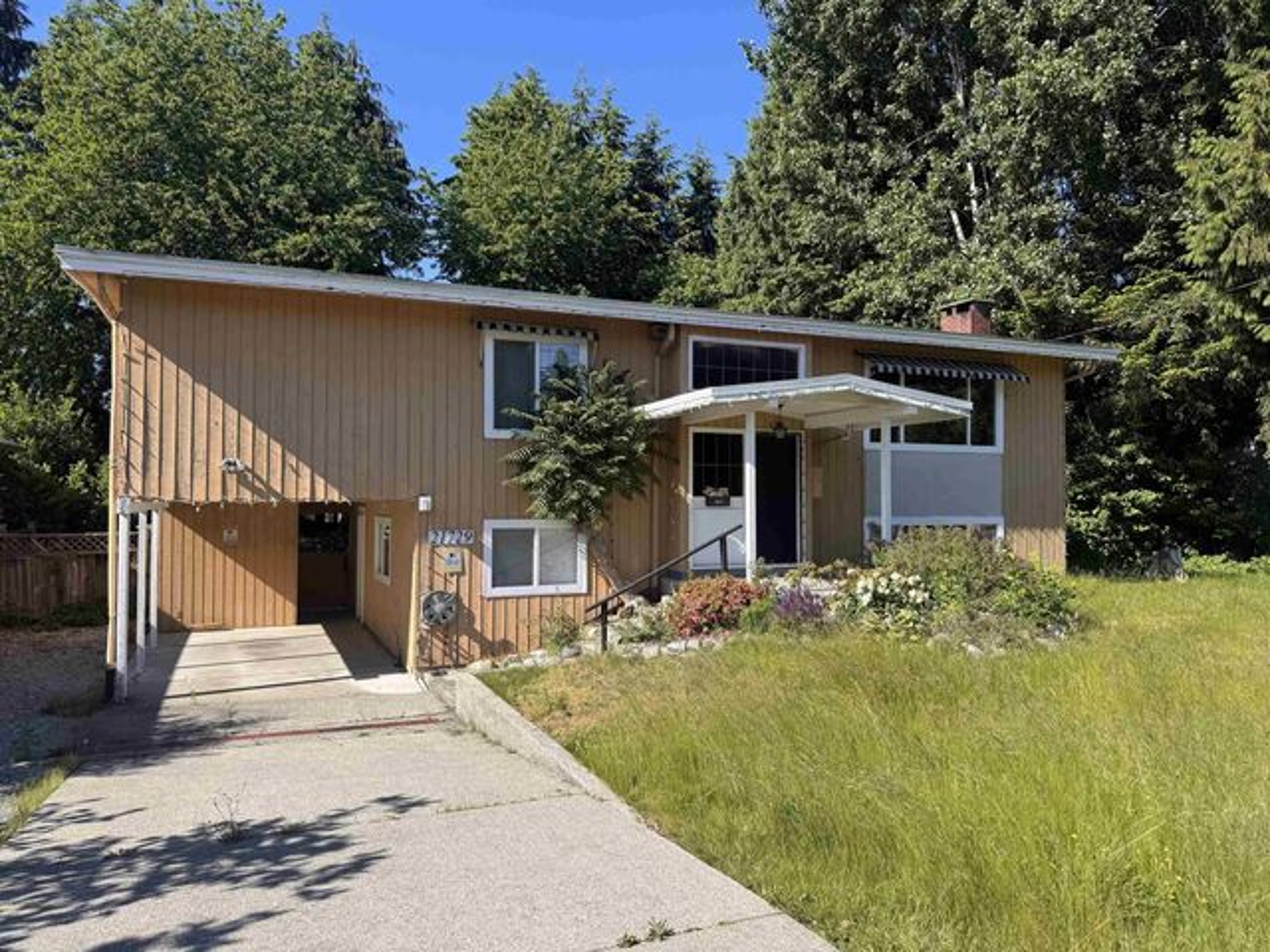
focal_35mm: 24
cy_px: 476
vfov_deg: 56.8
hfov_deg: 71.6
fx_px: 881
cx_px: 635
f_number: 1.78
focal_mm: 6.76
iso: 80
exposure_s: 1/2331
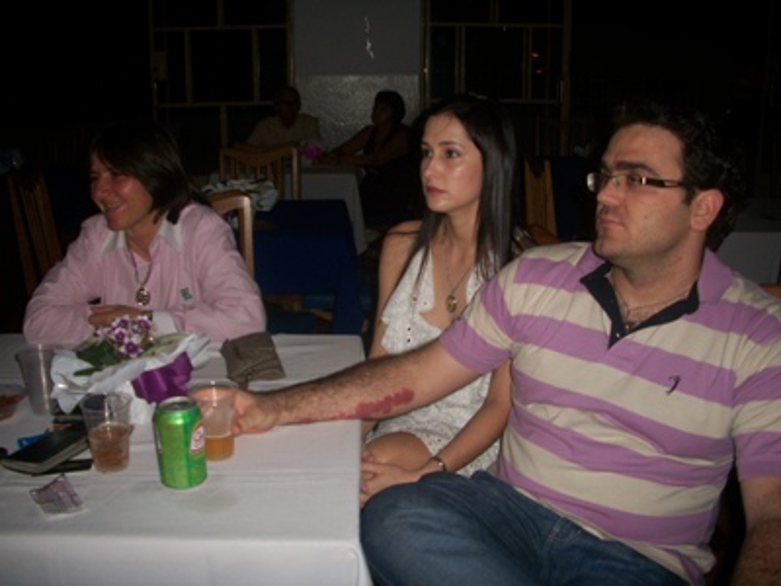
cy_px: 293
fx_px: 790
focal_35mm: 35
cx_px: 390
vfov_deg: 40.7
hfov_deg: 52.6
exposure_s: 1/50
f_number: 3.1
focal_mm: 6.3
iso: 80
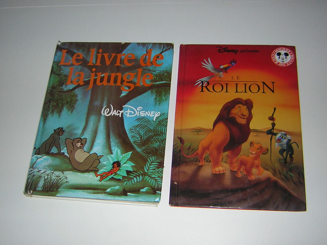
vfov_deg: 33.6
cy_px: 122
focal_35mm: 43
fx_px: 406
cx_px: 164
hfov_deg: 43.9
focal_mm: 5.6
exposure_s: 1/60.1
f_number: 2.8
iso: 50
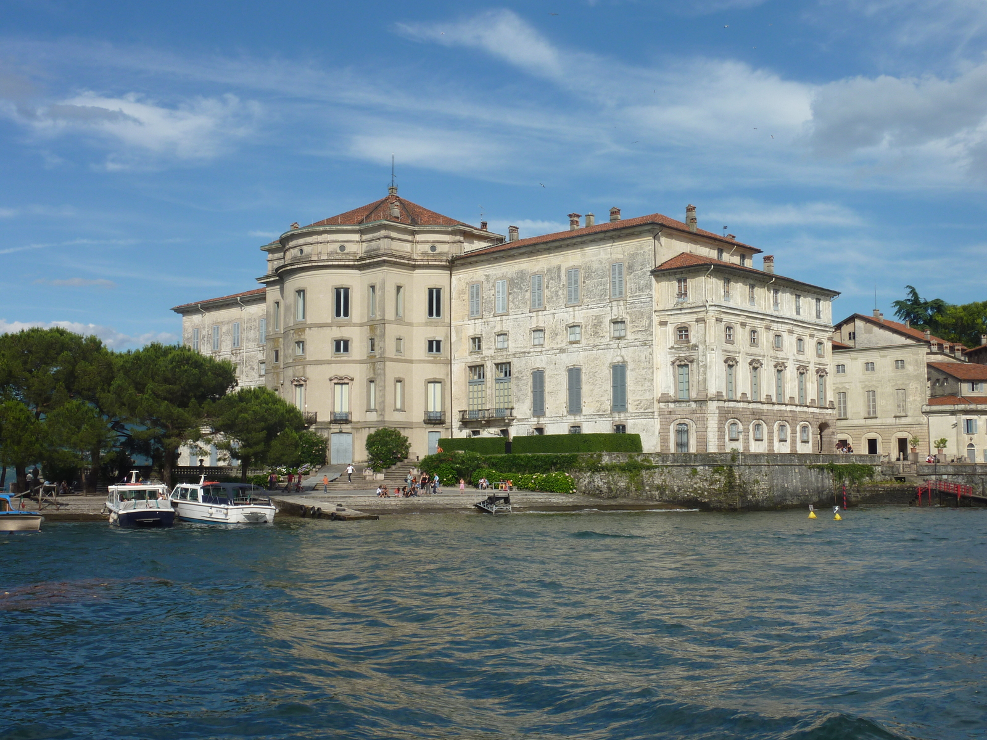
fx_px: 1198
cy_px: 370
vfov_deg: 34.3
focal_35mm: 42
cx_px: 494
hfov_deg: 44.8
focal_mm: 6.9
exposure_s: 1/400
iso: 80
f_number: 5.6
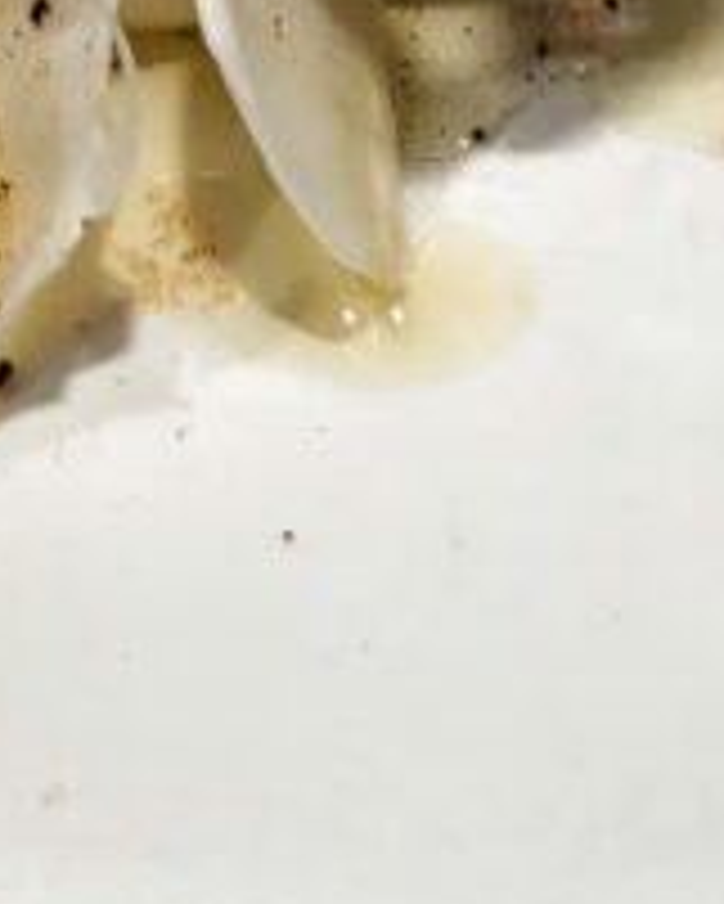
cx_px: 836
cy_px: -333
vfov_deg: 14.2
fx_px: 3453
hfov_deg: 11.8
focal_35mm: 129
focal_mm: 5.4
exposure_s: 1/100
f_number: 1.8
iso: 100
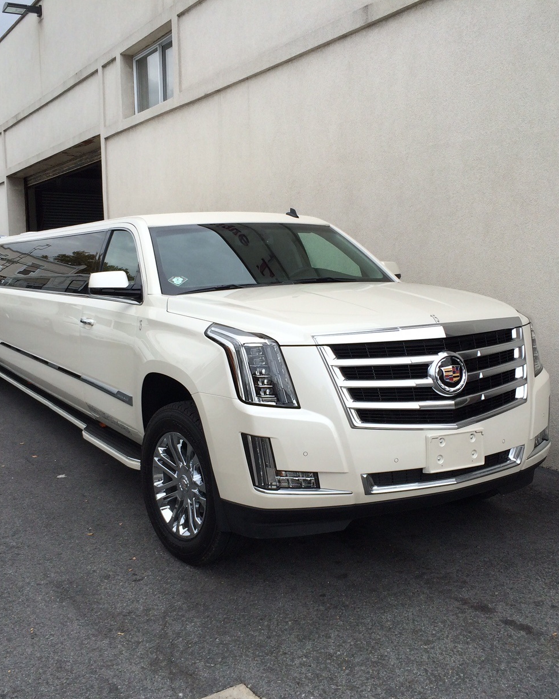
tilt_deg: -3.8
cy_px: 351
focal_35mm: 38
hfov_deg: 39.2
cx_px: 273
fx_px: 786
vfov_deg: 47.9
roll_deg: +1.1
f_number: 2.2
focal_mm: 4.15
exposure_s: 1/1053
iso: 32
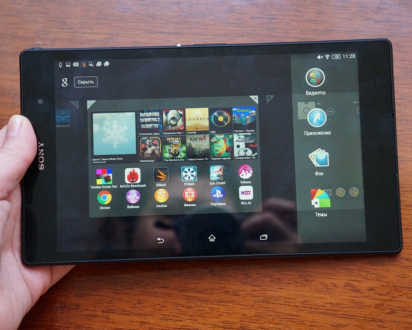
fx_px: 756
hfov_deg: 30.5
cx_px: 217
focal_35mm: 62
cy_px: 163
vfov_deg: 24.6
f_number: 4.5
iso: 3200
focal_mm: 36
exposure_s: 1/160
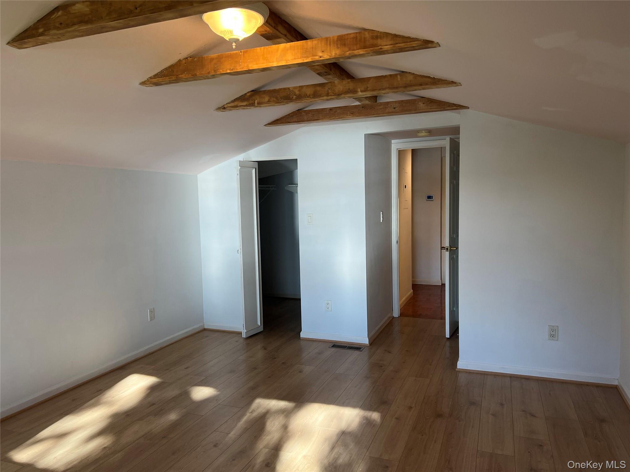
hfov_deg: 67.3
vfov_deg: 53.1
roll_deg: +1.6
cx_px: 315
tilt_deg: -4.5
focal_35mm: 26
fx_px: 473
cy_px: 236
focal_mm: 5.7
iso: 50
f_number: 1.5
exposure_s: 1/120
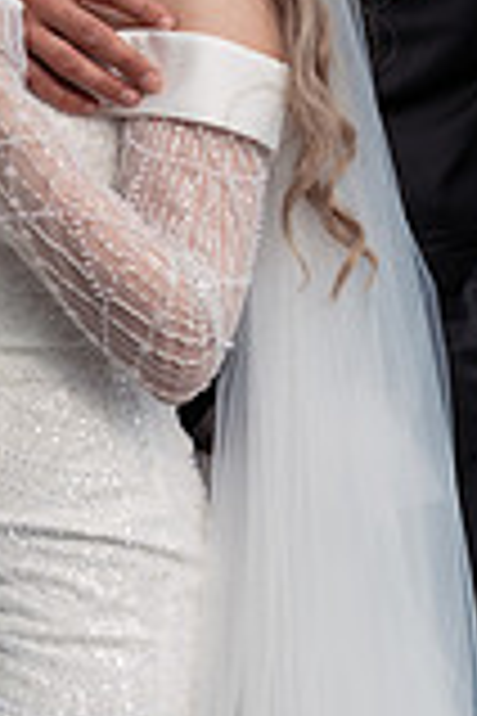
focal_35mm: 158
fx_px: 3140
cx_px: 245
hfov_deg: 8.7
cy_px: 9
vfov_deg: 12.8
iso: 160
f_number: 4.5
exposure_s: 1/500
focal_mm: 56
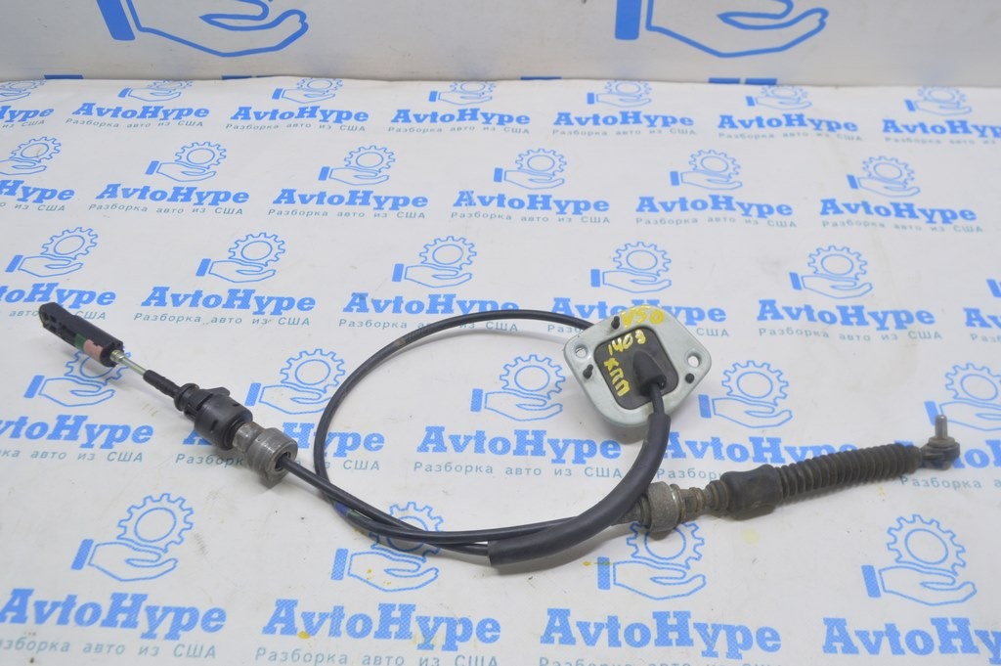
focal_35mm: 33
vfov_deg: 39.9
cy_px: 333
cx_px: 500
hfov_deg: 57.3
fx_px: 917
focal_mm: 22
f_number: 5.6
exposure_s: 1/20
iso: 400
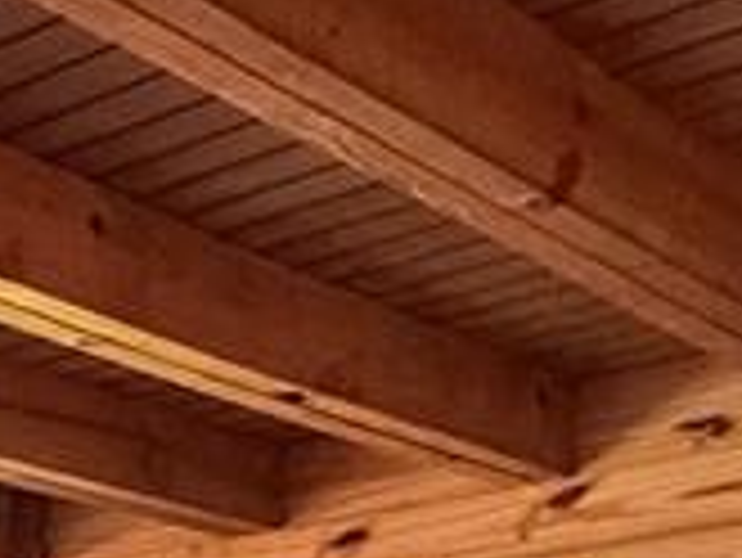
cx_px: -1021
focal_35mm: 87
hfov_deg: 14.7
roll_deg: -0.4
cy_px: 1346
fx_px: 1866
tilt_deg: -10.0
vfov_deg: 12.9
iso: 500
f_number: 2.2
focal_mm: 2.22
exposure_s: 1/60
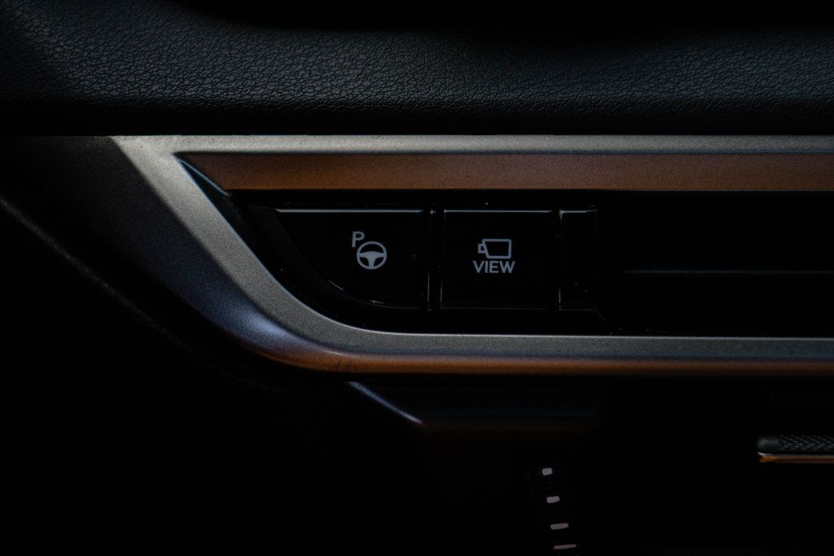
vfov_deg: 13.0
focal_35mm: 105
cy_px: 278
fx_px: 2432
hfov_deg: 19.5
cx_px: 417
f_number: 5
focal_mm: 70
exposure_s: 1/200
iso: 500
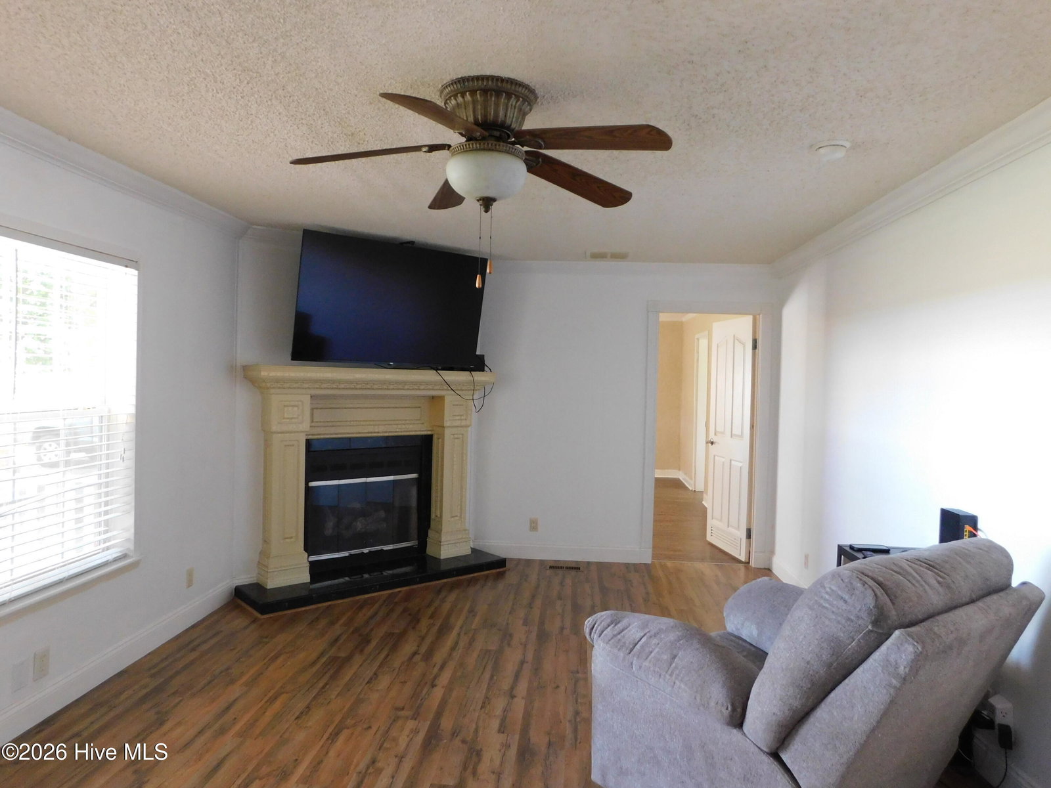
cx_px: 526
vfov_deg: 58.9
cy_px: 394
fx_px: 698
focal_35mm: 23
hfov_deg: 73.9
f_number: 3
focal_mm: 4
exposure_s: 1/20
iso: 400
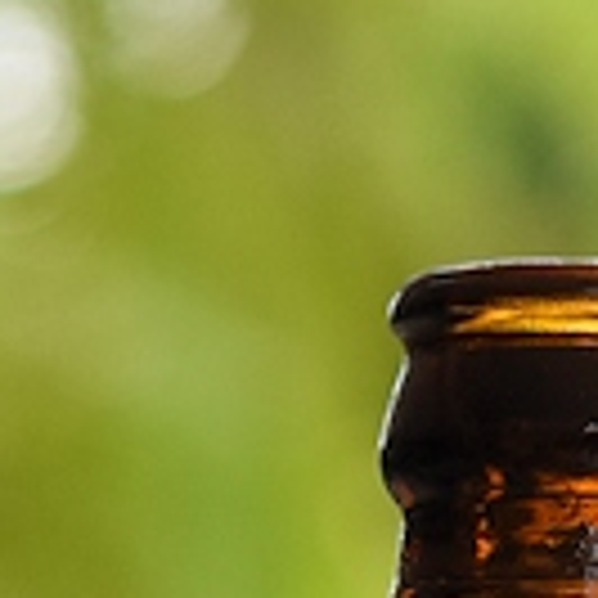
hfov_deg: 4.4
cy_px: 2046
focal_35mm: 393
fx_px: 7681
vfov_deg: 4.2
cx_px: 1023
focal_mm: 60
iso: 320
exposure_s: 1/100
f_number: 5
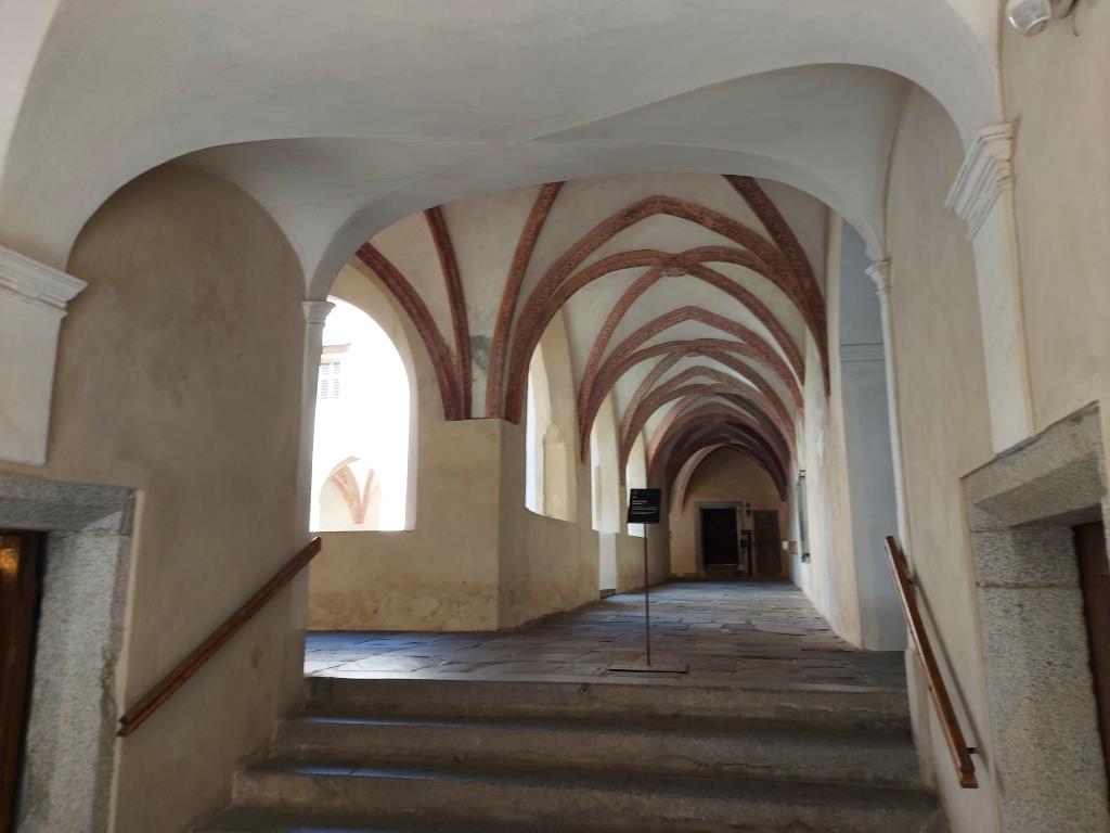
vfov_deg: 56.8
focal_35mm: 24
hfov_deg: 71.6
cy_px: 416
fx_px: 770
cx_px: 555
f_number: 1.8
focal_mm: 5.23
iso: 50
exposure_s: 1/100
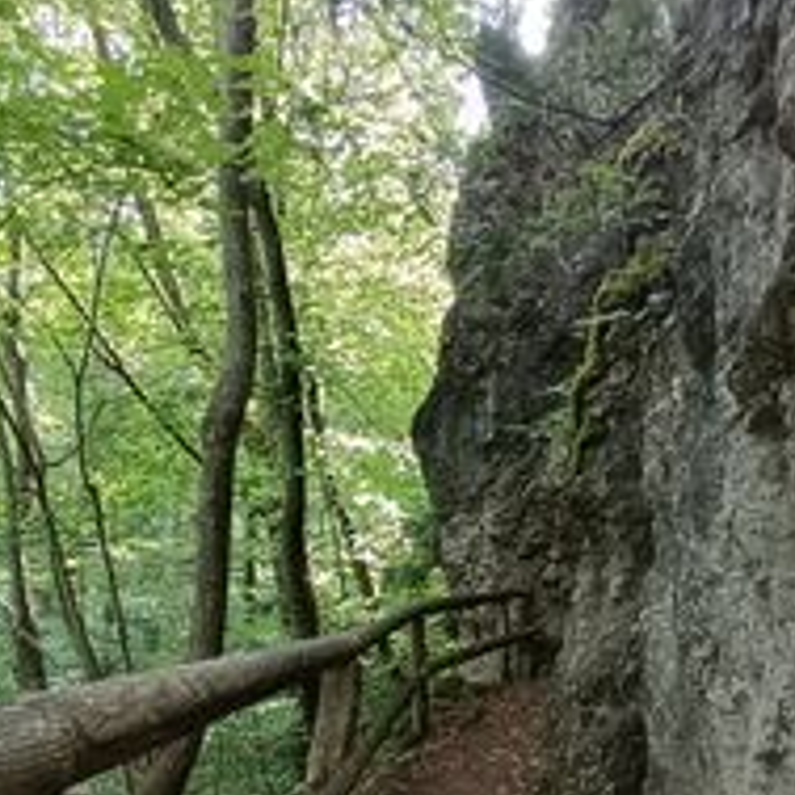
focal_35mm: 30
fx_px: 780
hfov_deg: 53.3
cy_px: 669
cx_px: 505
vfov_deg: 49.8
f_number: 2.2
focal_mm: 1.66
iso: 286
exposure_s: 1/100
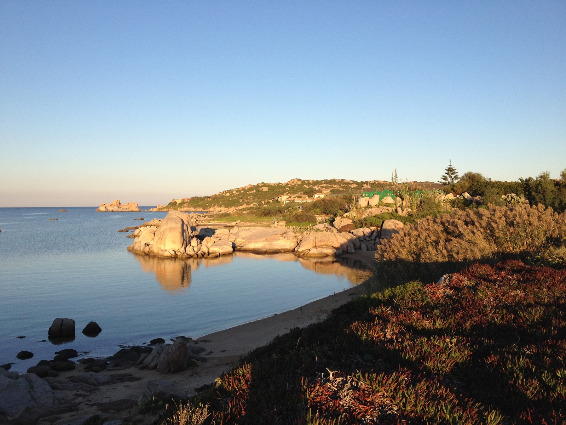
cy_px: 212
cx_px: 283
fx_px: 572
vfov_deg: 40.7
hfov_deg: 52.6
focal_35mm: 35
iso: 64
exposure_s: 1/849
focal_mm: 4.28
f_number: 2.4
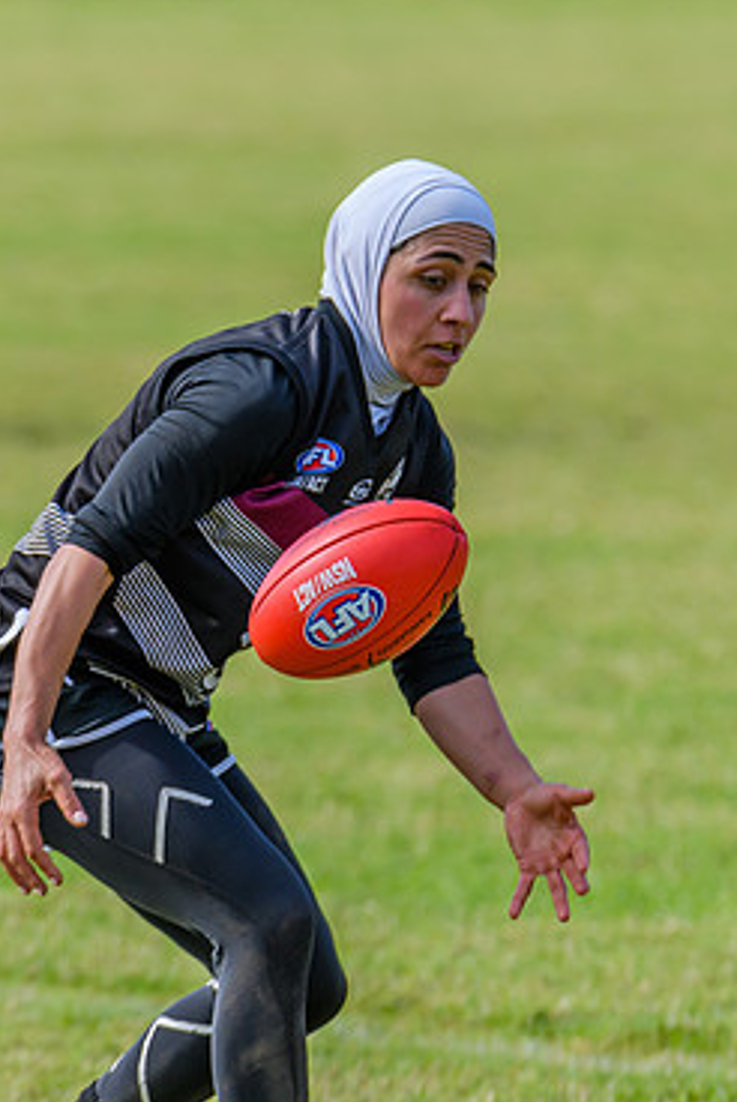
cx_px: 312
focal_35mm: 801
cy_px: 530
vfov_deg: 2.6
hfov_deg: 1.7
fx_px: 24549
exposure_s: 1/1600
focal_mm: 380
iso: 800
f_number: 6.3
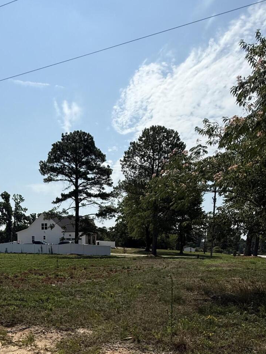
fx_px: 297
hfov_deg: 47.3
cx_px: 86
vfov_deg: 56.2
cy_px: 294
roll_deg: -2.0
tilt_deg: -7.5
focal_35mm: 29
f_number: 2.2
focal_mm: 2.22
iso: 50
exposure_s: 1/4149
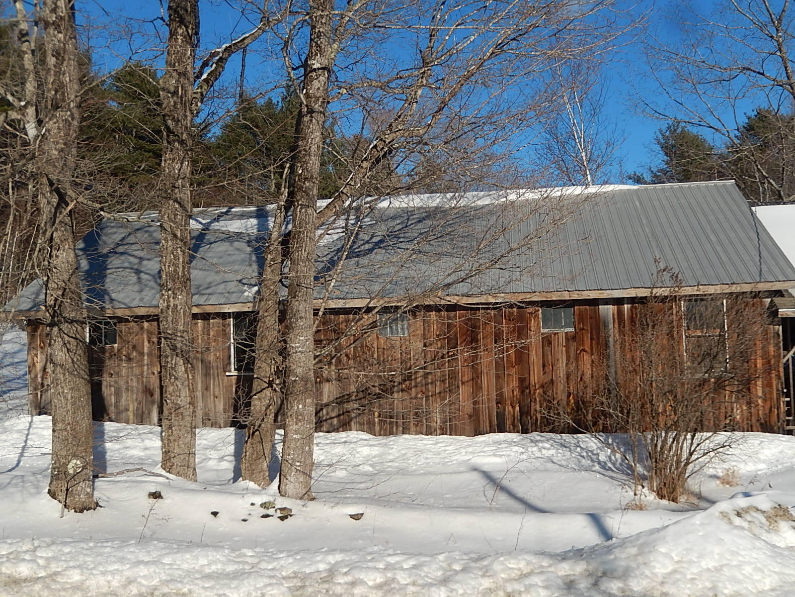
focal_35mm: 45
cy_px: 298
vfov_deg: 32.2
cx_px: 398
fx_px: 1033
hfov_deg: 42.1
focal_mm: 8.1
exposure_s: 1/400
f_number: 8.6
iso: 125
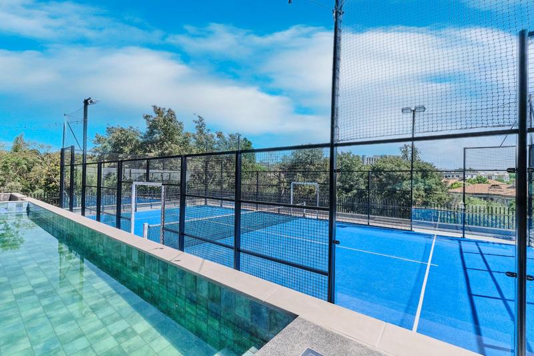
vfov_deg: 77.3
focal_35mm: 15
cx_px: 267
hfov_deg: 100.4
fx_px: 222
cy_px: 178
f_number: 8
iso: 800
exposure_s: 1/2000
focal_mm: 10
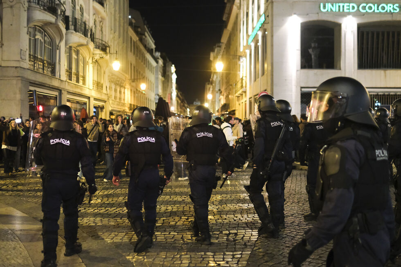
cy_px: 134
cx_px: 200
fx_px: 390
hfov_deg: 54.4
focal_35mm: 35
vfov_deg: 37.8
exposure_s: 1/200
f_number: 1.4
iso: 4000
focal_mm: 23
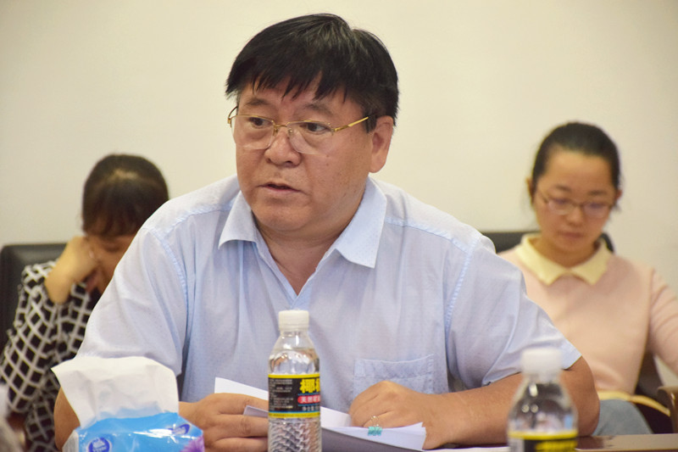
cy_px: 226
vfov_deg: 7.9
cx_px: 339
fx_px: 3276
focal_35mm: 174
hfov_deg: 11.8
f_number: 5.6
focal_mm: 116
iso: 2500
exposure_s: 1/125
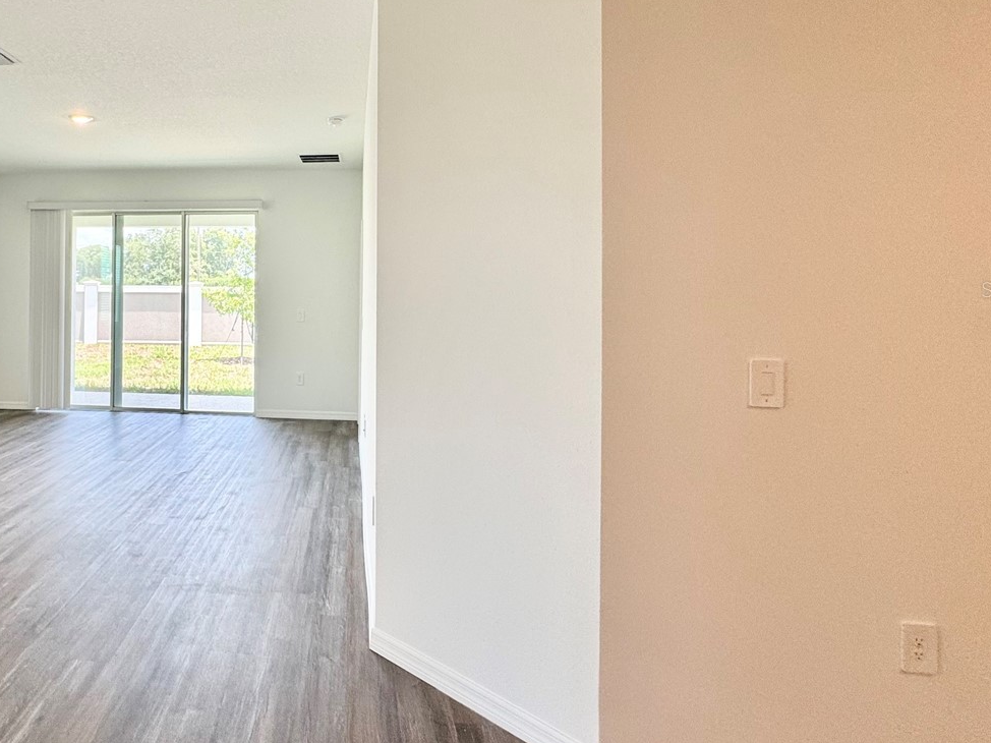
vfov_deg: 58.3
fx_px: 658
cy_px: 289
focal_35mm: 23
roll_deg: -0.5
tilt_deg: +0.7
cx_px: 264
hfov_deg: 69.7
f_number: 2.2
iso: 80
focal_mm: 2.22
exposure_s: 1/120
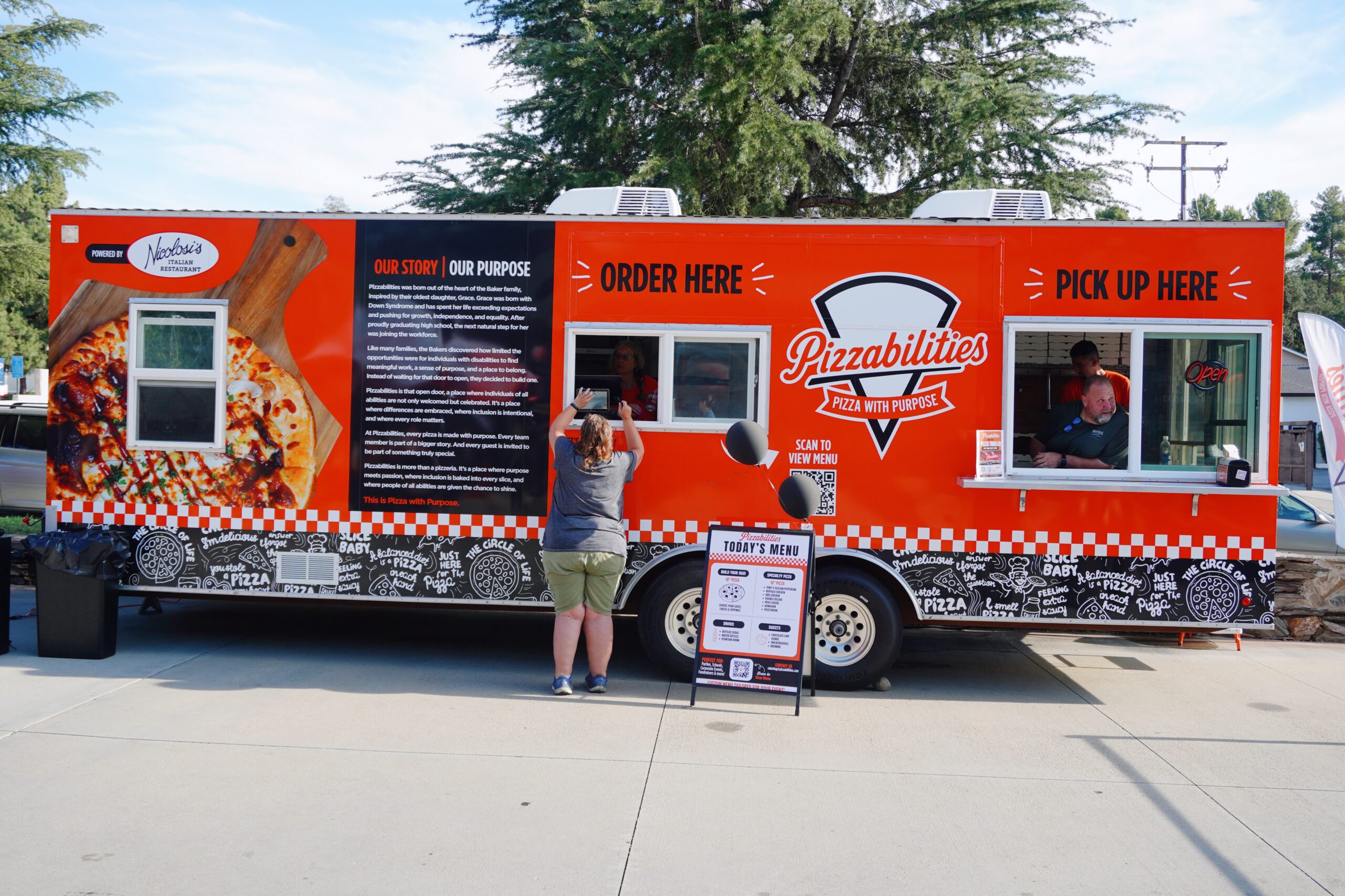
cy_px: 448
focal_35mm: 34
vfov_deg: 38.4
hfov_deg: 55.1
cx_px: 672
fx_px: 1289
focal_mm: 23
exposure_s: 1/250
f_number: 5
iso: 100
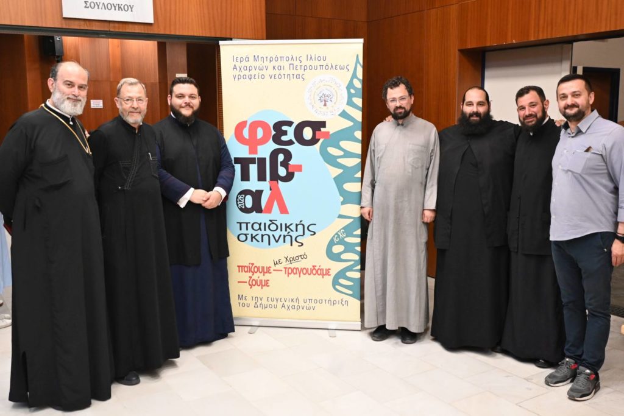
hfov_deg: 53.1
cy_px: 208
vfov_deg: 36.9
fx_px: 624
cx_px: 312
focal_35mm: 36
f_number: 4
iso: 2800
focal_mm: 24
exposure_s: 1/125
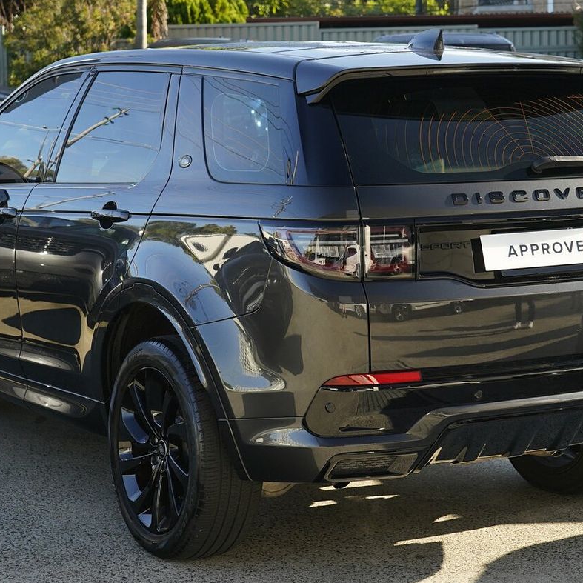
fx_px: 1334
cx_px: 281
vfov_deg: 24.7
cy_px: 290
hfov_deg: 24.7
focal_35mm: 70
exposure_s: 1/400
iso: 1000
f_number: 5.6
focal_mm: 54
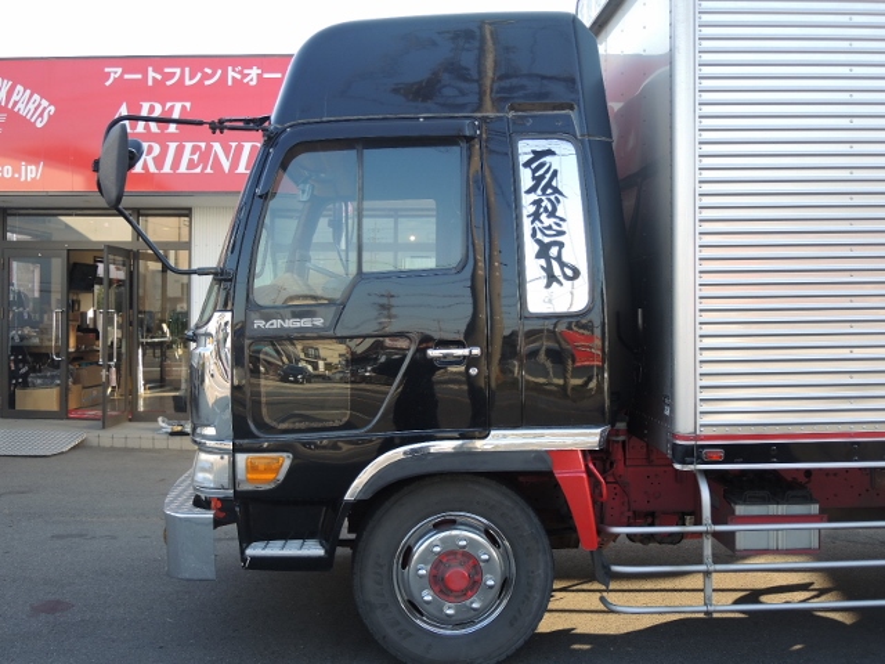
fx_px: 895
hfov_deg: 52.6
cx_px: 442
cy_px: 332
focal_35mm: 35
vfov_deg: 40.7
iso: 80
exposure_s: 1/250
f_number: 2.2
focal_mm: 7.6
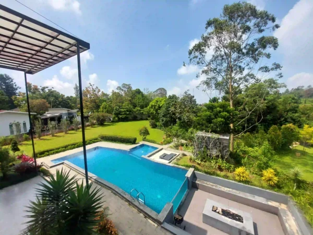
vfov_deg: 89.9
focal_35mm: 13
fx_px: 118
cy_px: 118
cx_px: 156
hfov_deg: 106.2
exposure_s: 1/1460
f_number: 2.2
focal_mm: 1.74
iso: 50
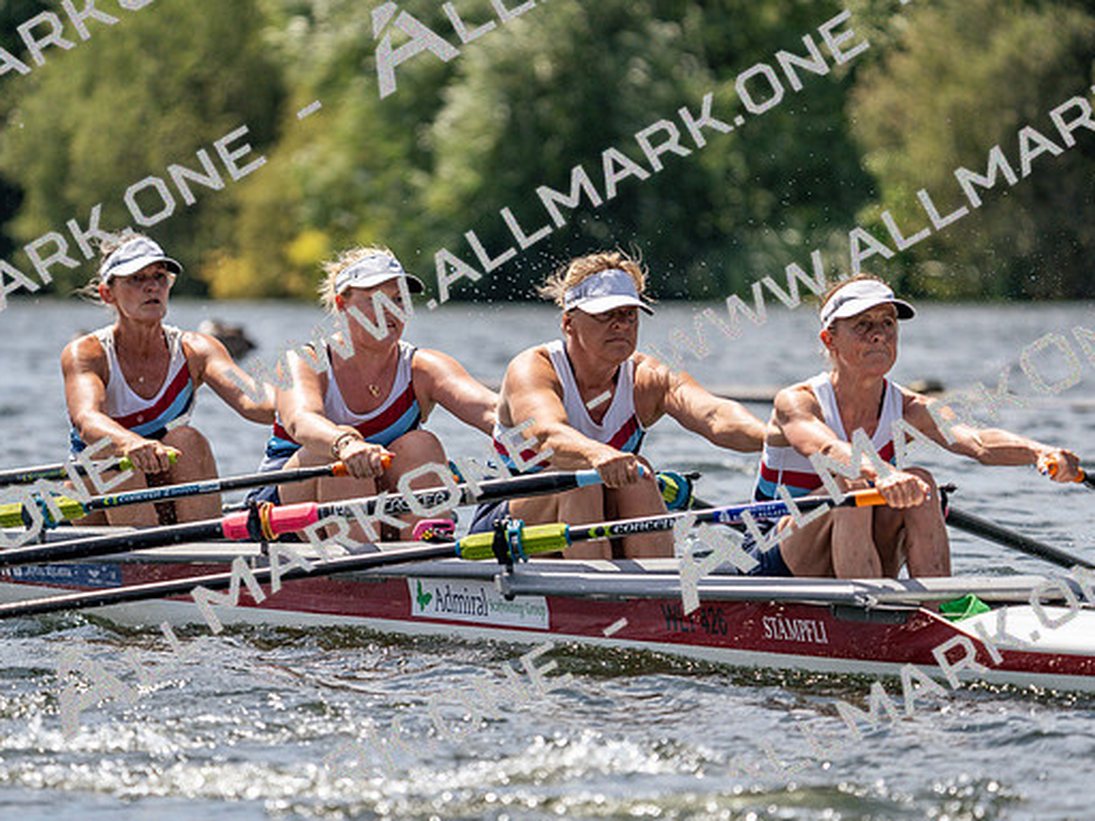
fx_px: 10028
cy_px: 412
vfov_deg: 4.7
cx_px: 490
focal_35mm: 317
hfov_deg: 6.3
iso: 250
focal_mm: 291
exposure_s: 1/2000
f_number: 5.6
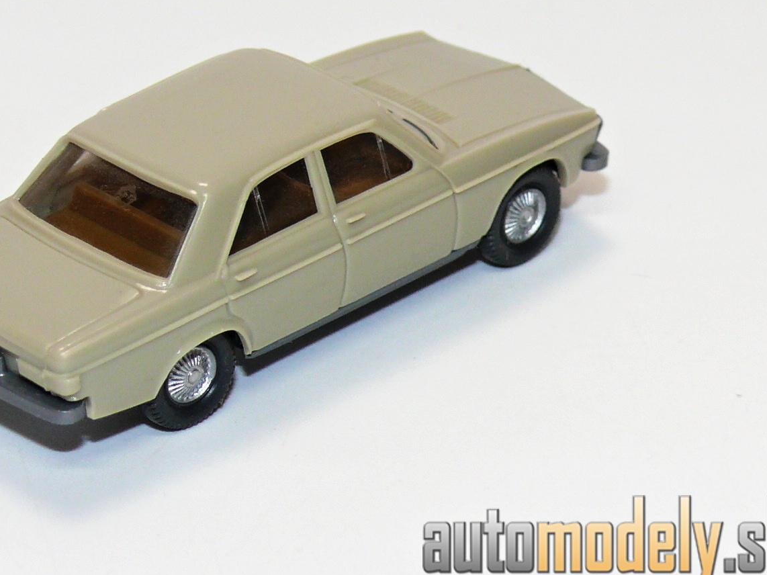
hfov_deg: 10.3
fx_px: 4253
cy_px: 195
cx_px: 268
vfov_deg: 7.7
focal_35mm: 192
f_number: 4
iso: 100
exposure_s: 1/30
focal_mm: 16.4
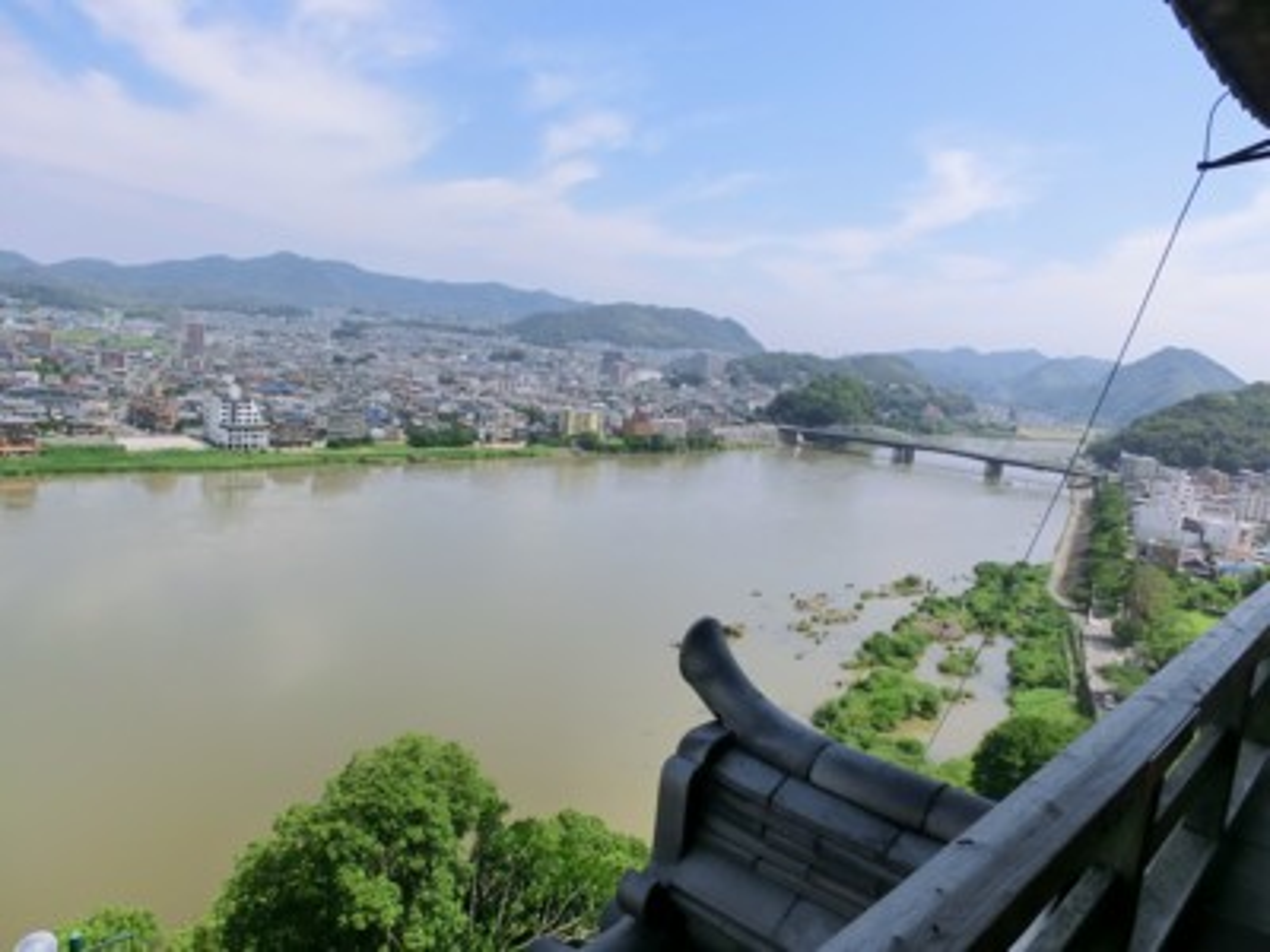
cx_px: 635
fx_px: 881
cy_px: 476
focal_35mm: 24
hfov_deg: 71.6
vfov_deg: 56.8
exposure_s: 1/200
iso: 80
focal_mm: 4.24
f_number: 7.9
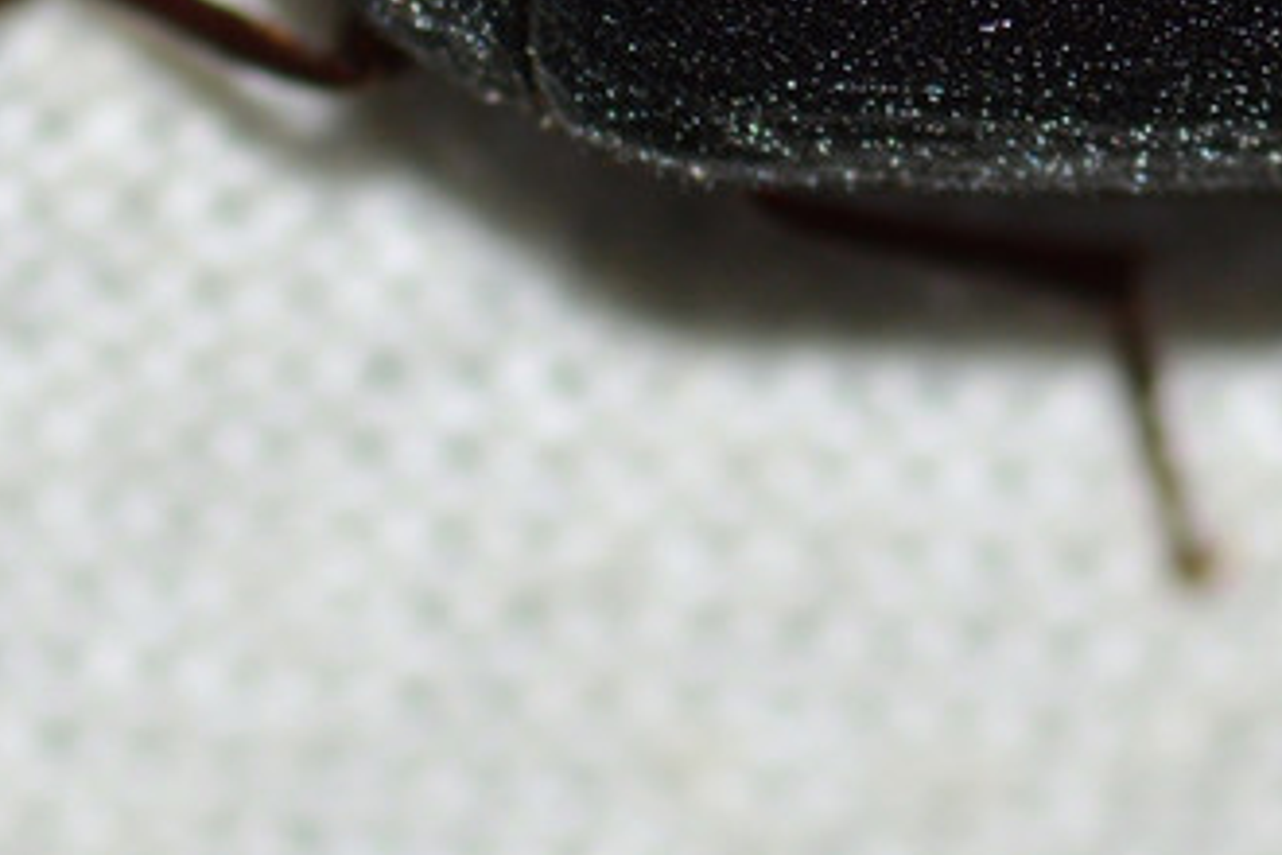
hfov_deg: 4.7
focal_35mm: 436
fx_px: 15525
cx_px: 1035
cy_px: -330
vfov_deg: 3.1
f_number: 13
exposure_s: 1/200
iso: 100
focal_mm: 100
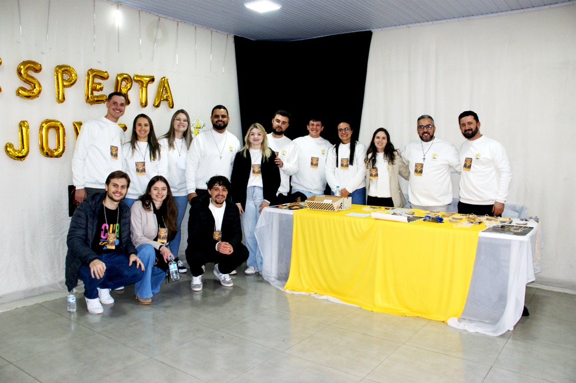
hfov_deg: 62.0
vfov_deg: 43.6
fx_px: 480
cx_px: 288
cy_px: 192
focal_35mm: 30
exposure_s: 1/60
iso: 400
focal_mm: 20
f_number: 5.6
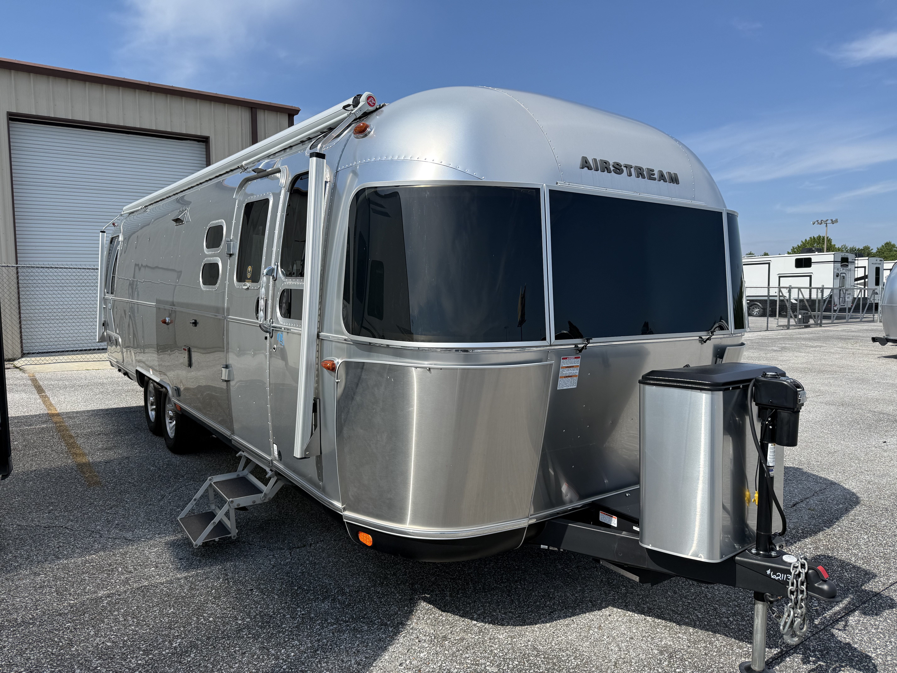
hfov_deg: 71.6
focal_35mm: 24
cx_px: 448
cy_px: 336
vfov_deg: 56.8
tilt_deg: -3.4
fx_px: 622
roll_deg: +1.2
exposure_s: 1/4673
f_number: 1.78
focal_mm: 6.76
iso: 80
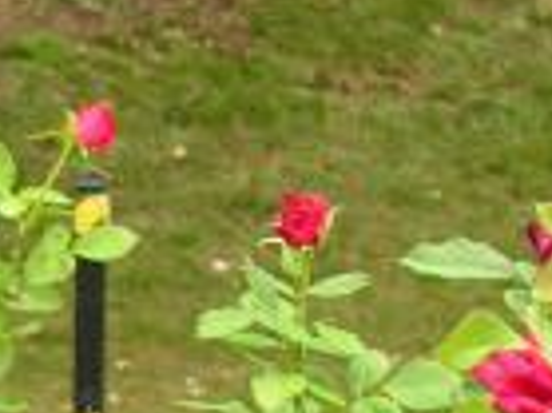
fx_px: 5815
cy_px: 1134
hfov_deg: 5.4
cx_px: -401
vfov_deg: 4.0
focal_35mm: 365
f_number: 4.5
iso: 50
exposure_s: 1/70.1
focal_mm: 16.4
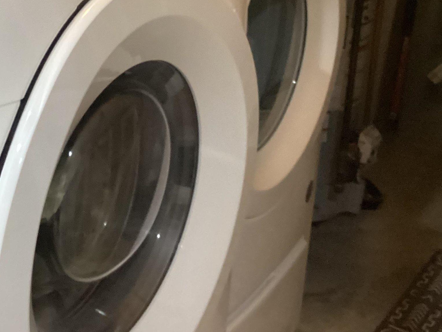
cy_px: 40
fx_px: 792
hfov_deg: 30.3
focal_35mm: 62
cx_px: 75
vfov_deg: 23.1
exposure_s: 1/30
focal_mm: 3.3
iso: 400
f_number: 2.4
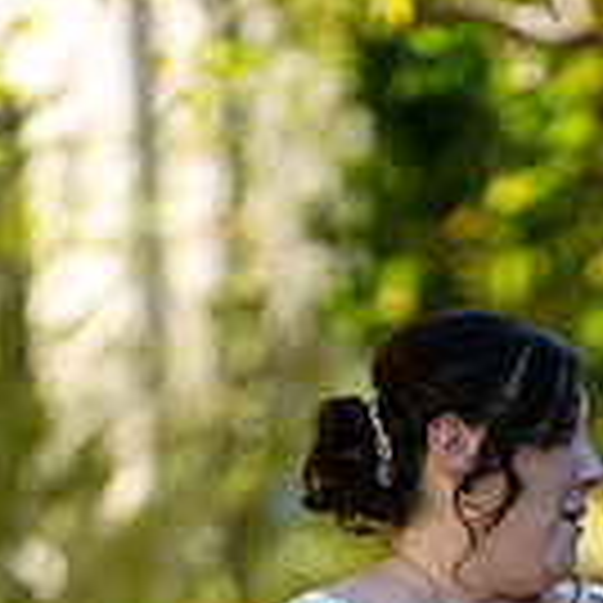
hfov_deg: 3.5
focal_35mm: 500
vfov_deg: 3.5
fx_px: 9854
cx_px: 634
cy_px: 927
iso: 400
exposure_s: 1/1000
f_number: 2.8
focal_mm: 175
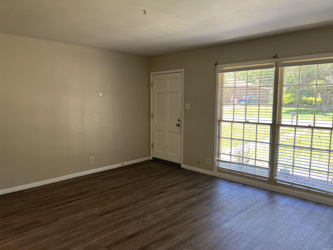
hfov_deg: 67.3
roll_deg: +0.5
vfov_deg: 53.1
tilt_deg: -5.4
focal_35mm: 26
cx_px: 166
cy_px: 125
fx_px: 250
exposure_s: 1/121
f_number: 1.5
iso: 80
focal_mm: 5.7
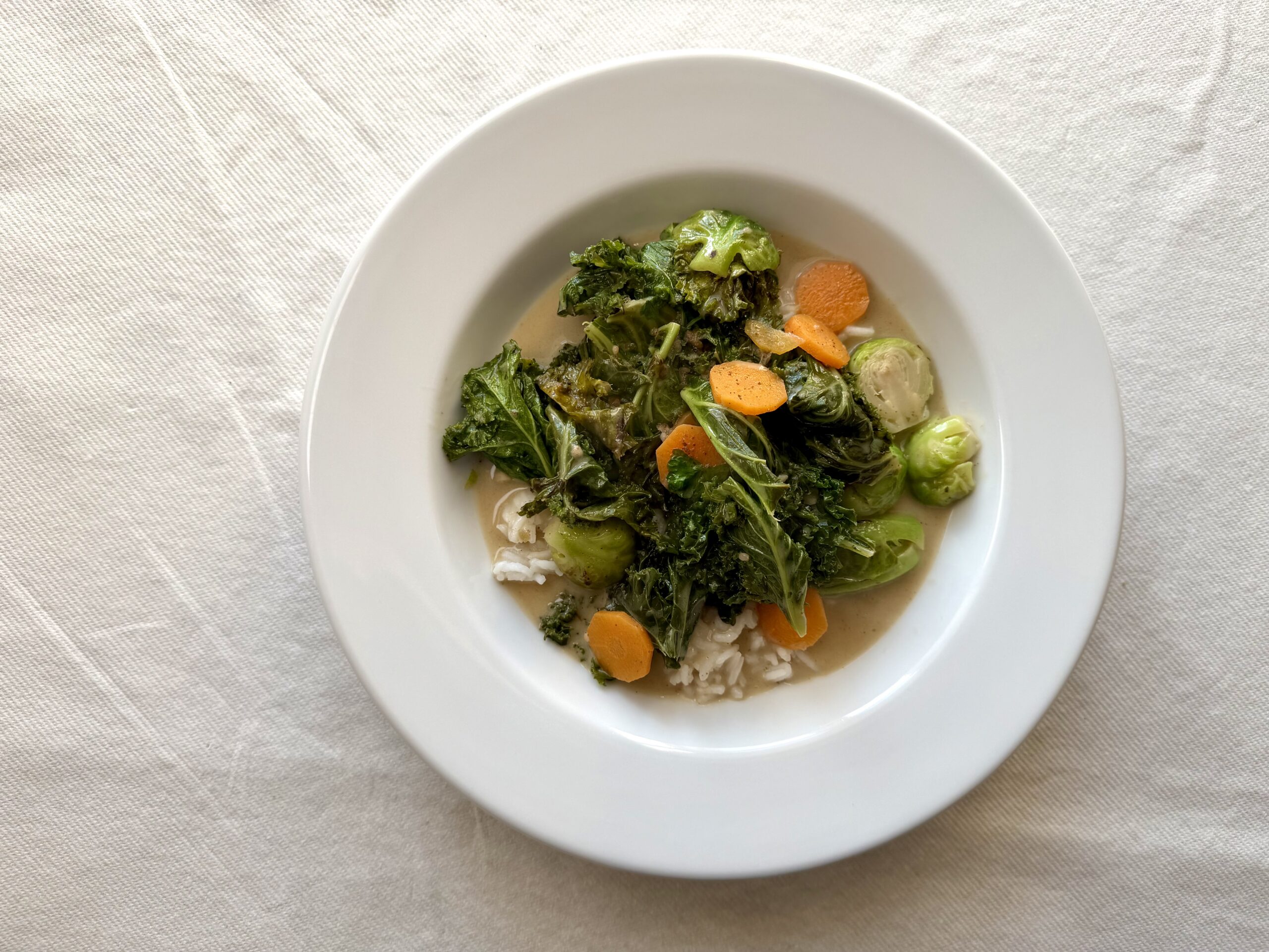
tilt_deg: -85.0
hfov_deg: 71.6
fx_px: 880
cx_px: 634
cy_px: 476
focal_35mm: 24
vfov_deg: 56.8
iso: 80
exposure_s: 1/430
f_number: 1.78
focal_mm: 6.76
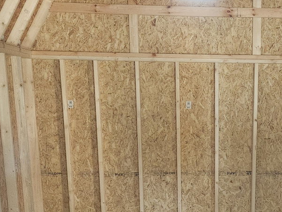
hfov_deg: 30.9
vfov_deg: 23.0
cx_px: 225
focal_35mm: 61
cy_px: 216
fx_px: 497
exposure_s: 1/120
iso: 800
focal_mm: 5.4
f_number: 1.8
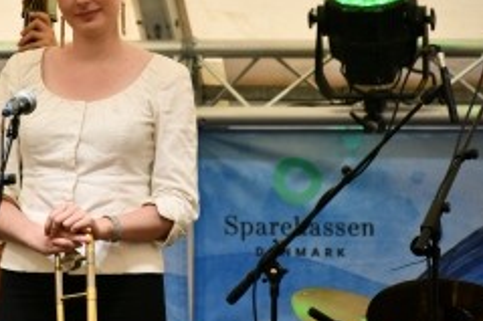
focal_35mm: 563
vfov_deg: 2.4
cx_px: 109
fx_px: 7548
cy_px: 104
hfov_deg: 3.7
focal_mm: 300
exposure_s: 1/80
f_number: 5.6
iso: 400
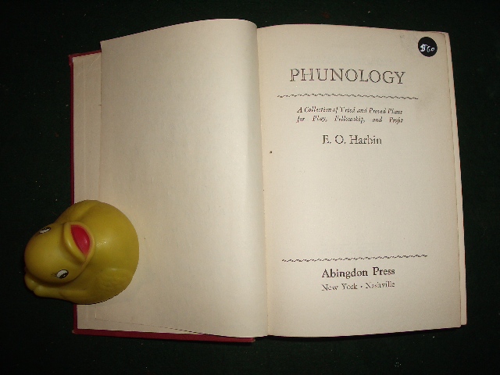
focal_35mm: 35
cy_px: 188
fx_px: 506
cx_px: 250
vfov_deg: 40.7
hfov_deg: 52.6
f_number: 4.3
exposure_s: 1/60
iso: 80
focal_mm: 5.8
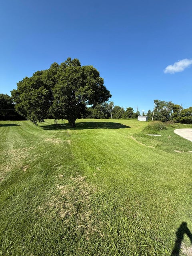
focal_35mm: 14
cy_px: 128
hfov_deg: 85.7
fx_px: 104
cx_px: 96
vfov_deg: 102.1
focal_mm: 2.22
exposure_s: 1/1235
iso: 50
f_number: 2.2
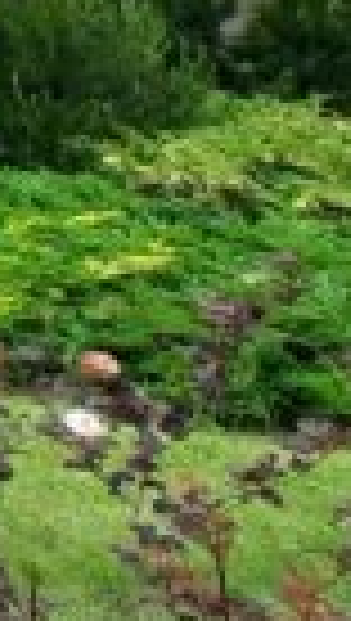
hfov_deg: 7.2
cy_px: -356
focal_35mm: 82
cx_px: -1215
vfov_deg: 21.1
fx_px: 1352
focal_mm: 1.74
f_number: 2.2
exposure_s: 1/177
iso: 40
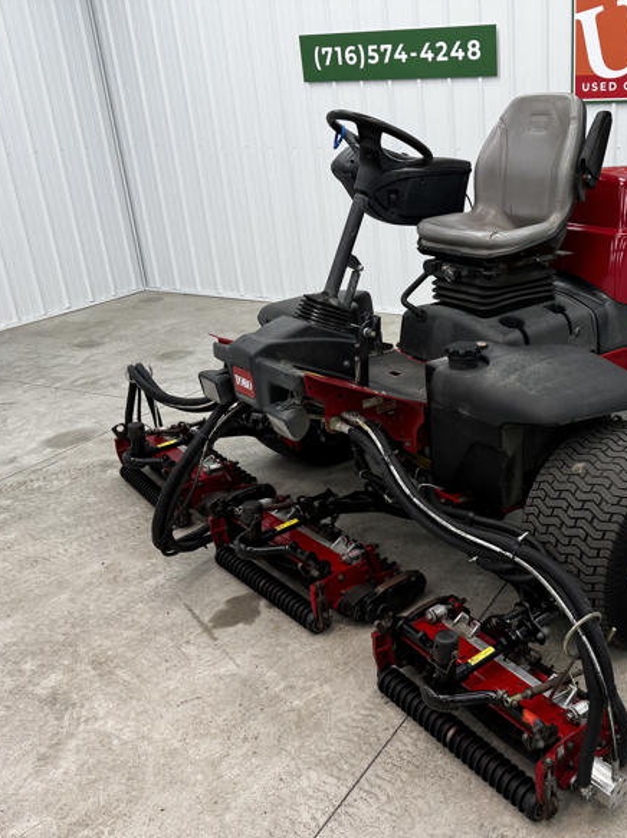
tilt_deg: -23.4
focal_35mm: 33
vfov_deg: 55.4
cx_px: 509
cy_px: 429
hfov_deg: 41.0
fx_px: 798
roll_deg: +1.2
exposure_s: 1/120
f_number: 1.78
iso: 80
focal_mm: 6.76
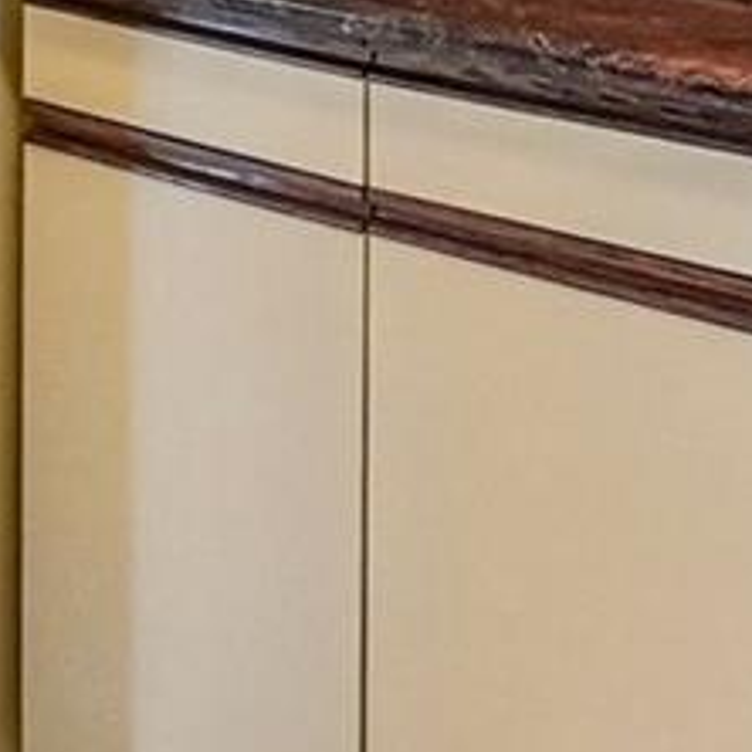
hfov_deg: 18.9
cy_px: -505
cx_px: 417
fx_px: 2261
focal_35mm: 92
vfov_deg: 16.5
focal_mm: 10
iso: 1000
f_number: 8
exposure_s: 1/30
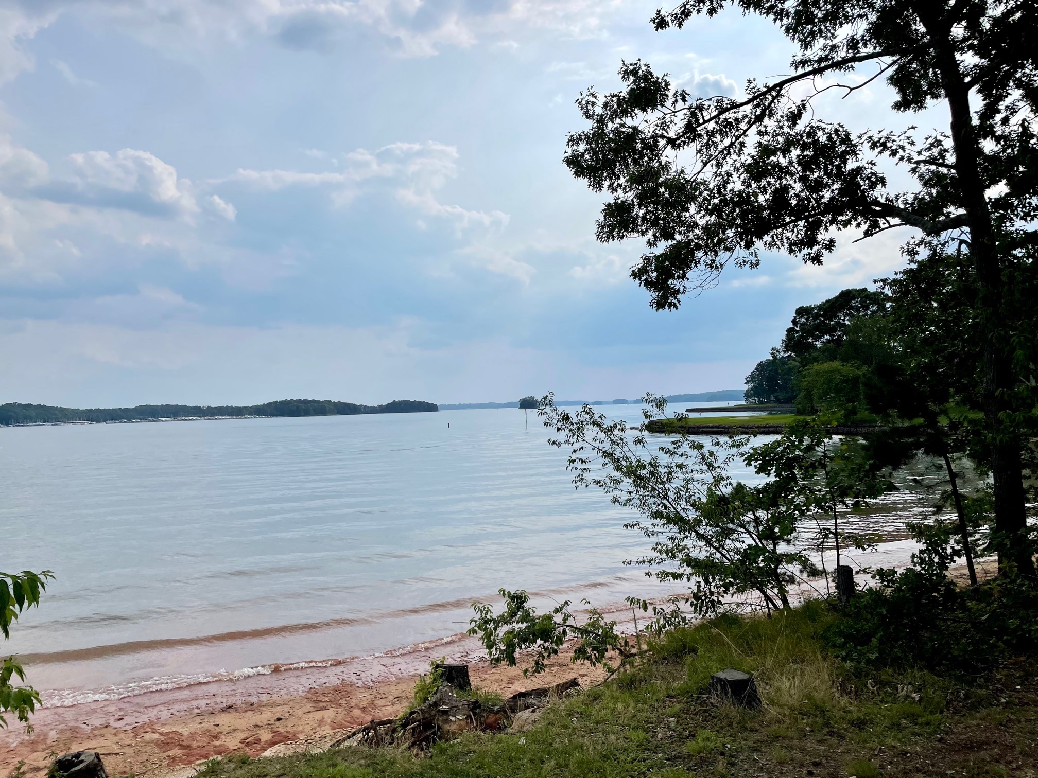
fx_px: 780
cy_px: 389
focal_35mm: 26
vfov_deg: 53.1
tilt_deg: +1.8
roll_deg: +1.9
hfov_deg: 67.3
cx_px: 519
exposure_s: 1/10753
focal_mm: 4.2
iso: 32
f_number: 1.6
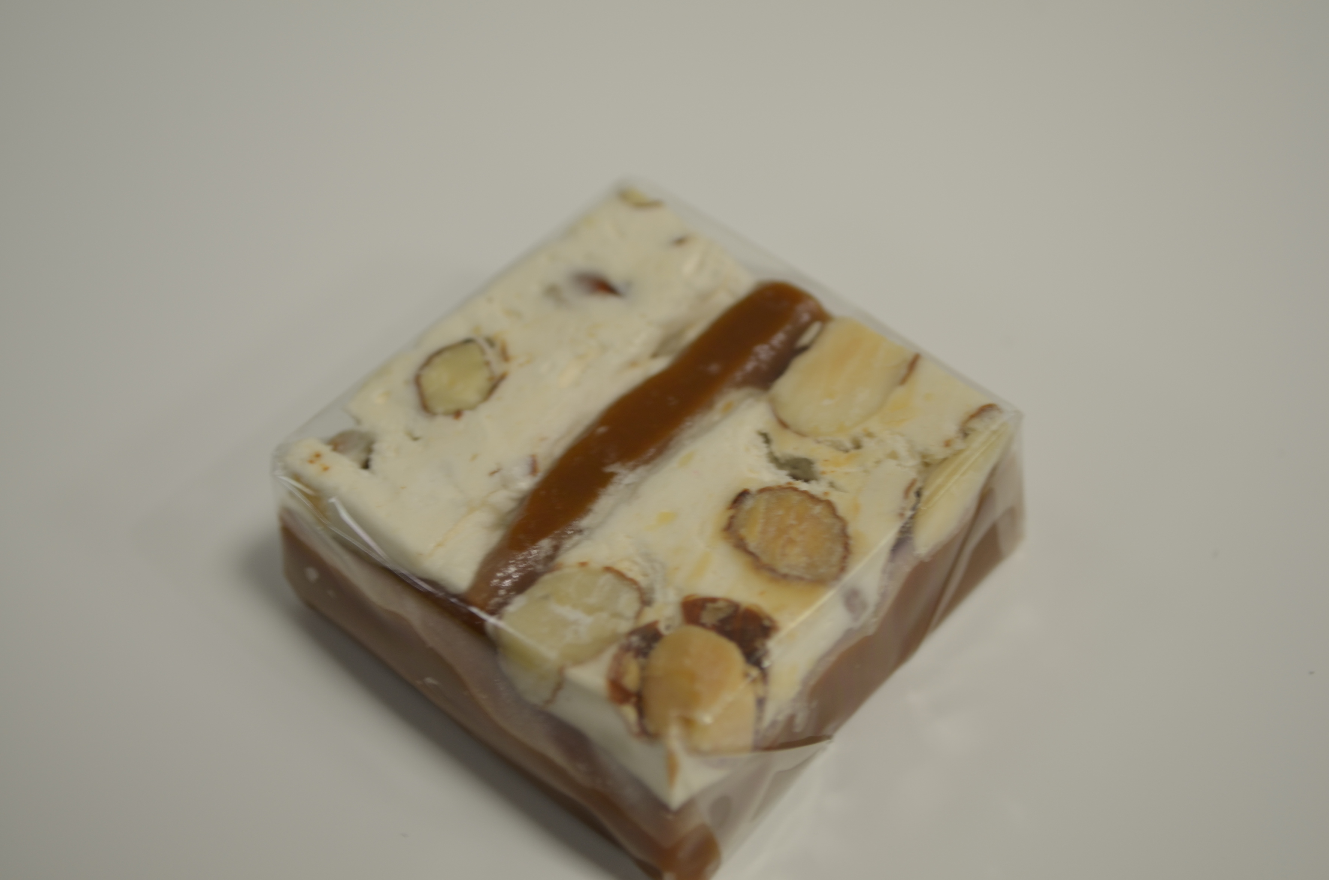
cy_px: 440
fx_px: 2210
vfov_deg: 22.5
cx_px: 664
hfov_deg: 33.5
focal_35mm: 60
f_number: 5.3
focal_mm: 40
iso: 100
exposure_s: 1/8
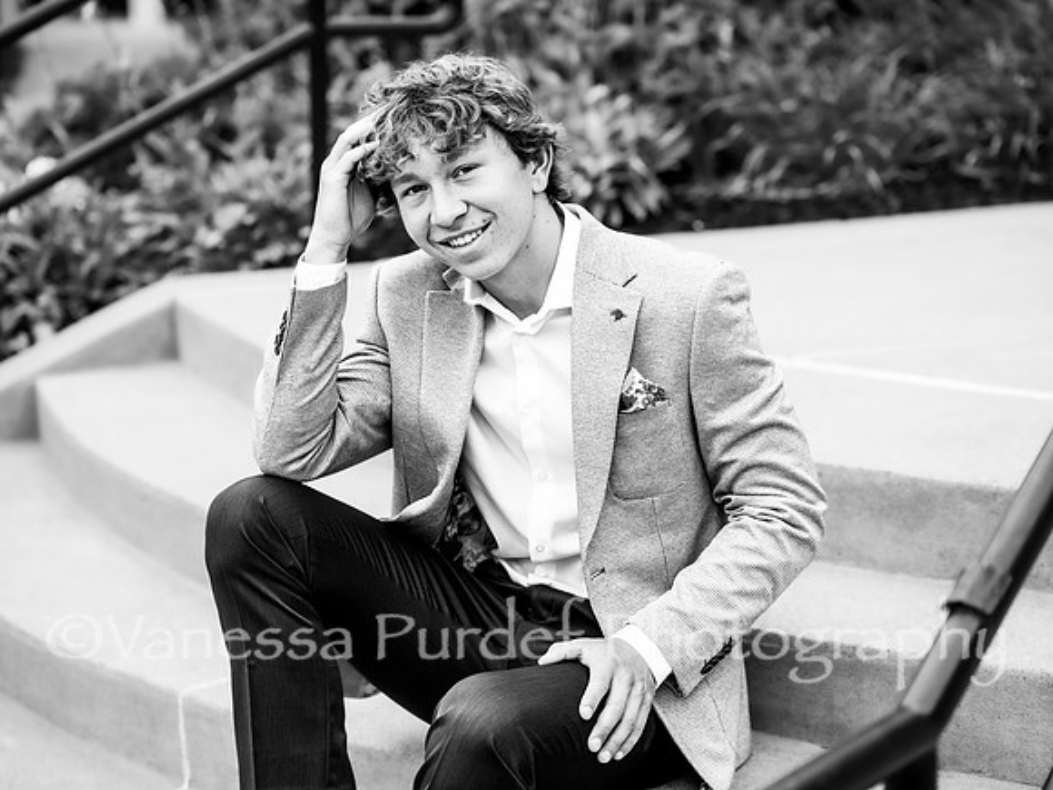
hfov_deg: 22.8
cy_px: 395
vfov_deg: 17.2
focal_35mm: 86
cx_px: 526
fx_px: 2616
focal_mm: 43
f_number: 1.8
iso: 200
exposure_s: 1/640
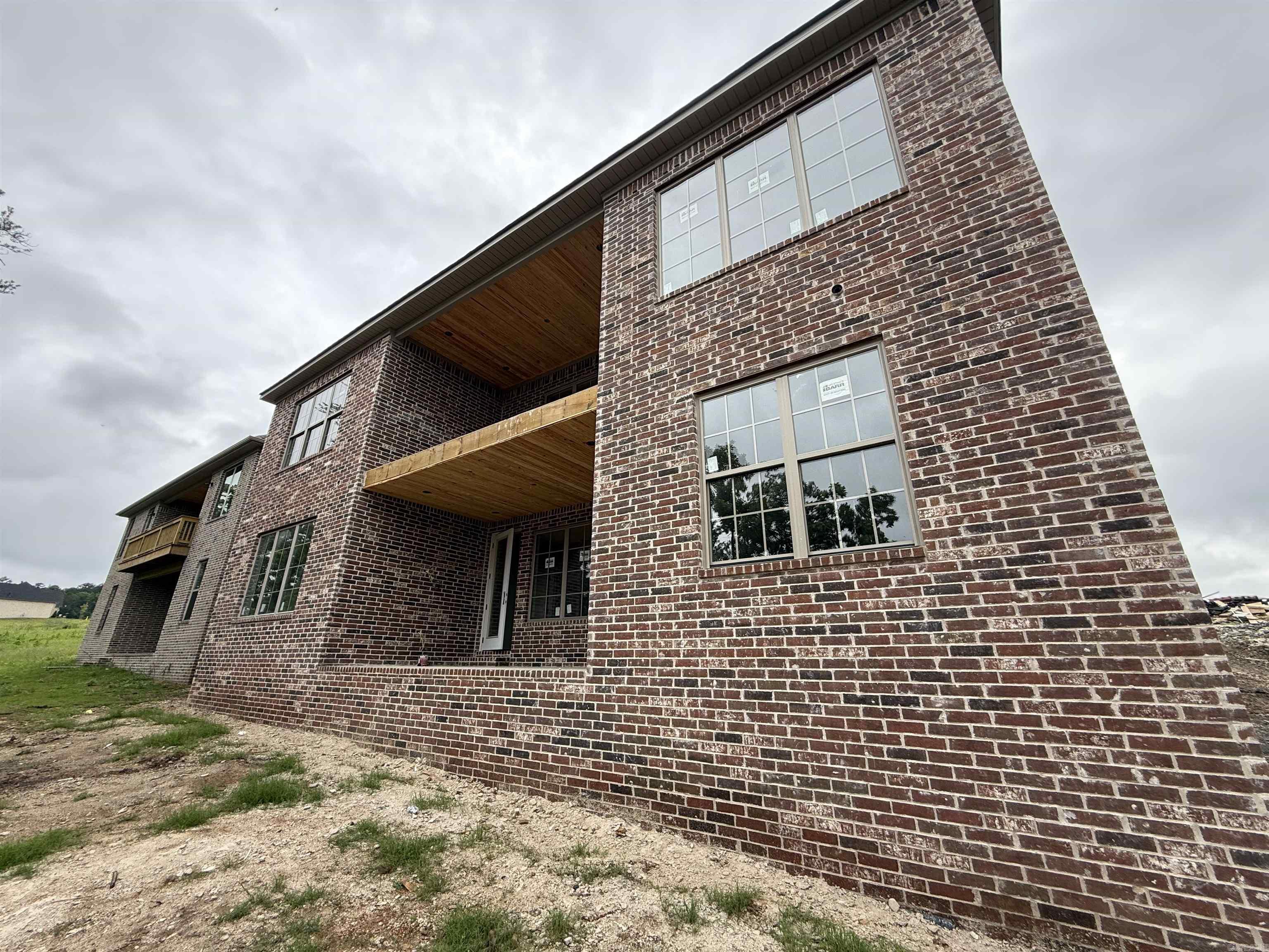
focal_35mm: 14
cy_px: 476
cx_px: 634
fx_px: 513
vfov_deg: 85.7
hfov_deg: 102.1
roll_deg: -1.5
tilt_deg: +21.5
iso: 50
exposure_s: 1/316
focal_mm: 2.22
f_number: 2.2
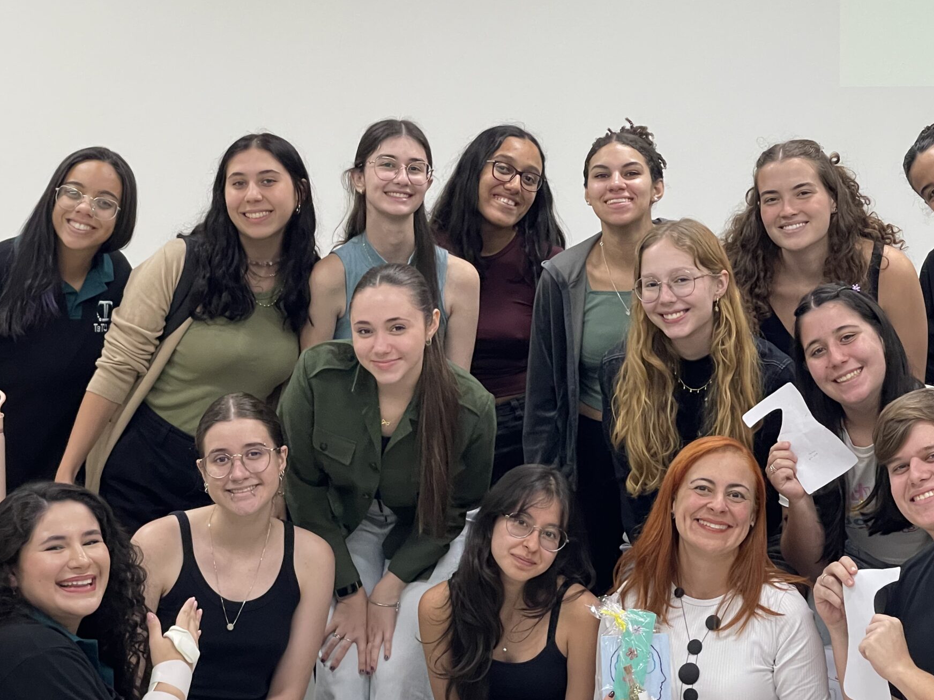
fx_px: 2536
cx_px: 669
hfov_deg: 20.7
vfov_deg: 15.7
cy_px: 323
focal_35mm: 94
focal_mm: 7.5
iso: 200
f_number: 2.2
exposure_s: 1/60
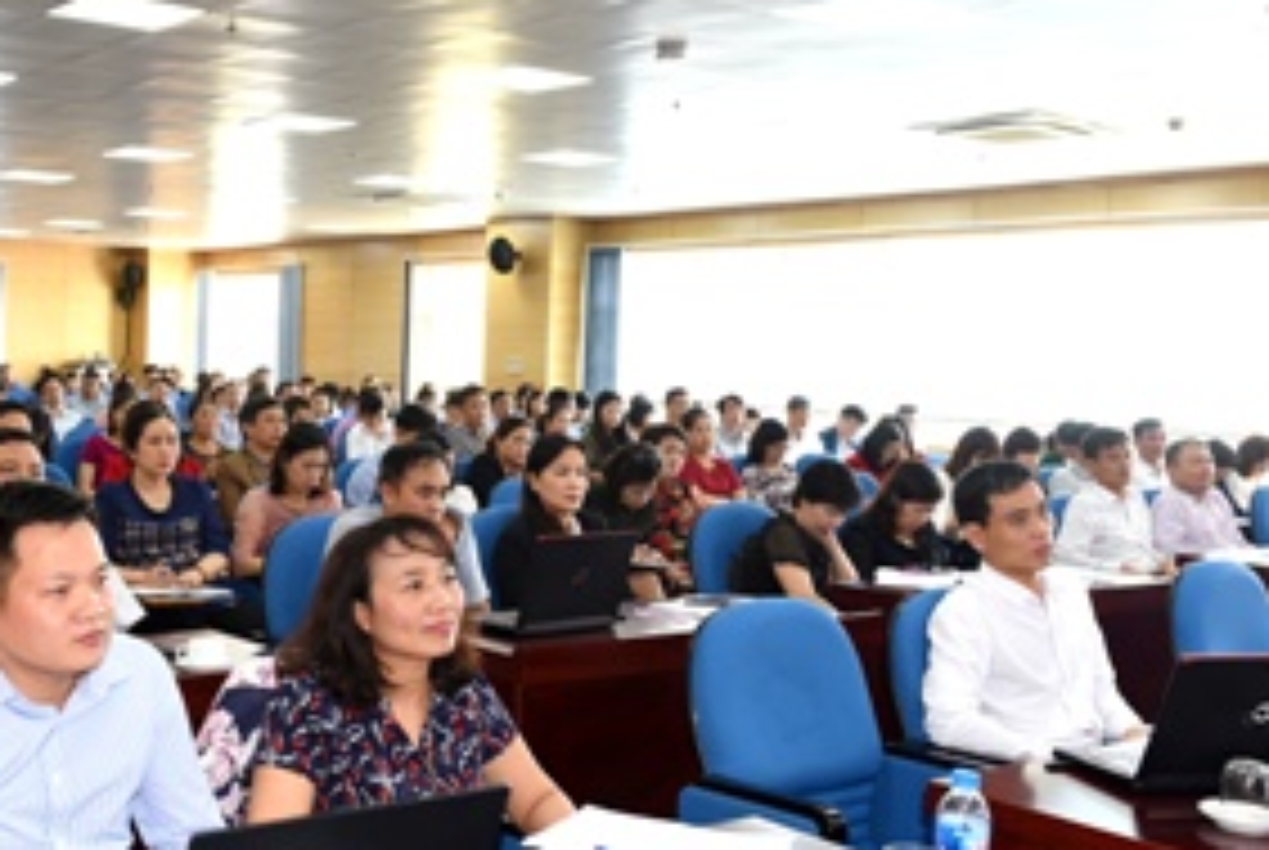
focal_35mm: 46
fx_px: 1624
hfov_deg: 42.1
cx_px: 428
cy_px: 479
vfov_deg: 29.3
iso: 640
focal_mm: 29
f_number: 4.5
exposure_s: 1/100
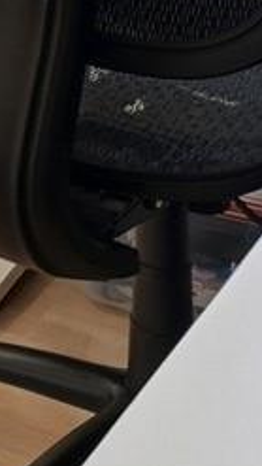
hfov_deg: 8.1
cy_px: -574
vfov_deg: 13.4
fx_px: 1568
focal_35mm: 127
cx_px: -533
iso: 100
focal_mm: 10
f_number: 4
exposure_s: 1/1000
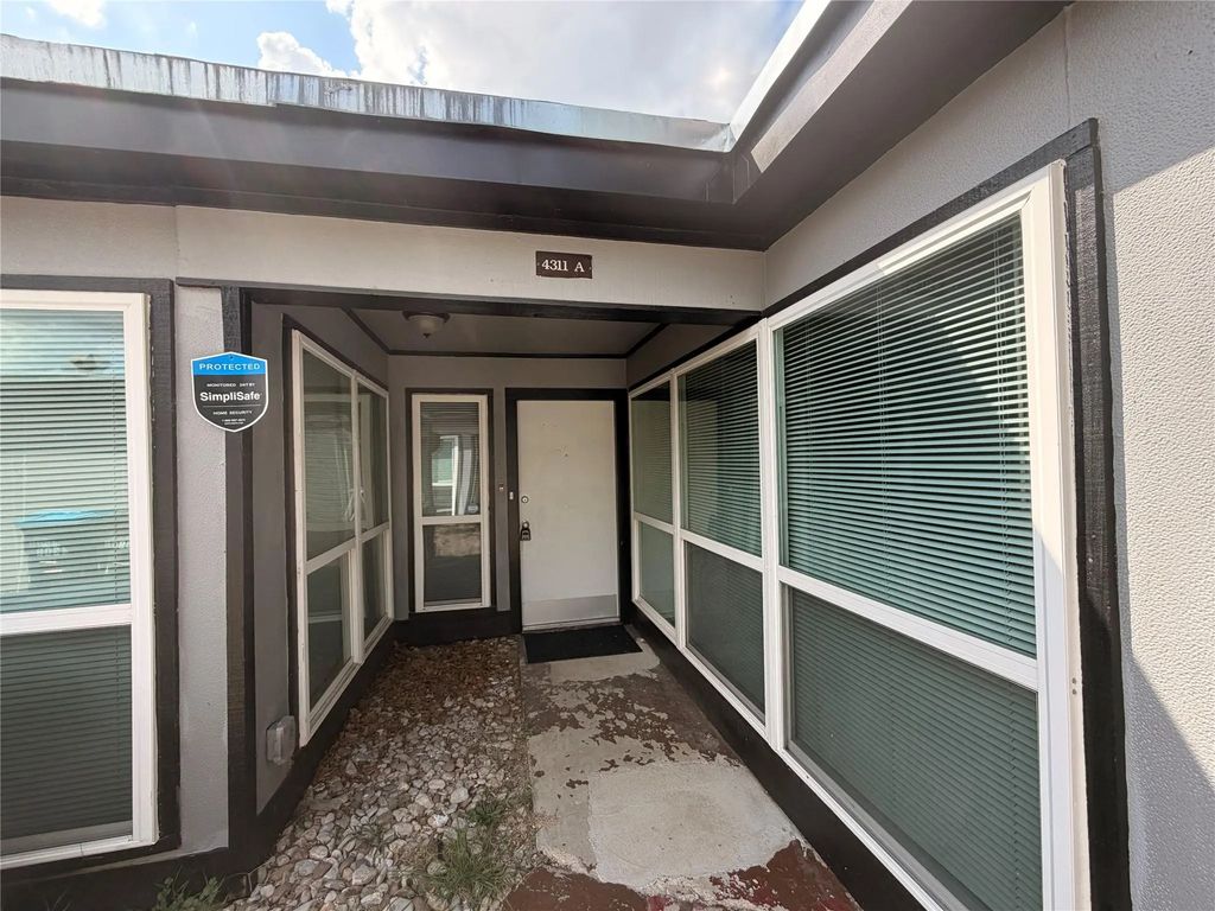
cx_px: 608
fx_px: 491
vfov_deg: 85.7
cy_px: 456
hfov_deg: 102.1
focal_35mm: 14
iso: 50
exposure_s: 1/502
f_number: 2.2
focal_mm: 2.22
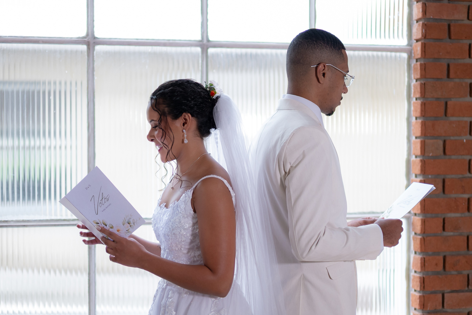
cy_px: 158
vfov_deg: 25.0
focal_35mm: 54
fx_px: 708
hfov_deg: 36.8
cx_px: 229
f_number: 1.4
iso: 640
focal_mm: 35
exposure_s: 1/1250
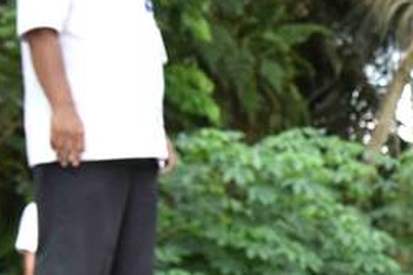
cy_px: 416
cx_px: 968
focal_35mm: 182
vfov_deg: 7.4
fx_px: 2087
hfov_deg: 10.0
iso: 320
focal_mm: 38
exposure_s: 1/100
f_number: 7.1
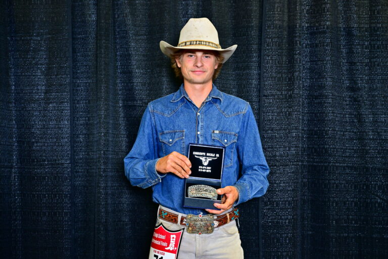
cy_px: 130
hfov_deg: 28.8
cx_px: 194
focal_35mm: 70
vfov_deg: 19.5
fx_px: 754
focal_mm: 70
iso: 1000
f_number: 5
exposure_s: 1/200
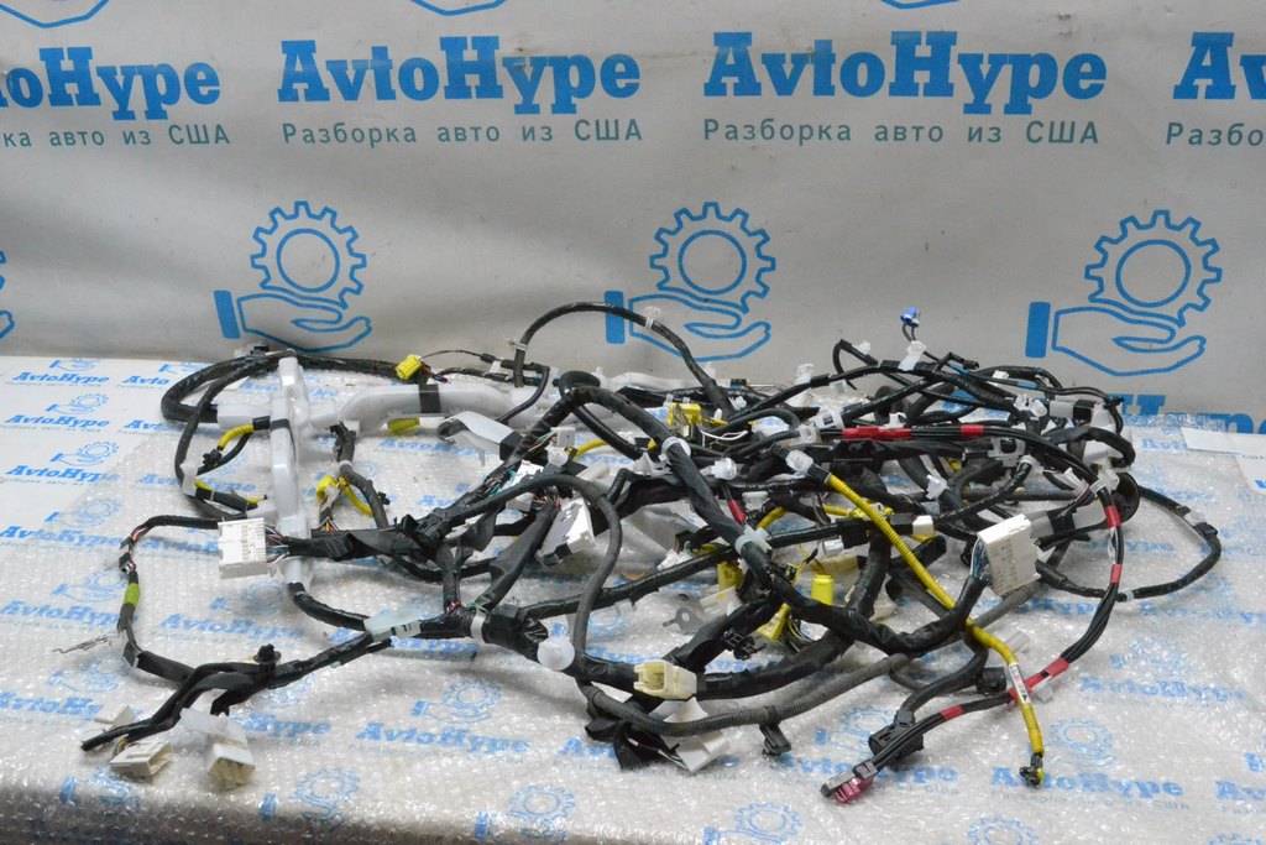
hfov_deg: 53.1
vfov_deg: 36.9
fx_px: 1266
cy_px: 422
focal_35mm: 36
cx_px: 633
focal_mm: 24
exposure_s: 1/100
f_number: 14
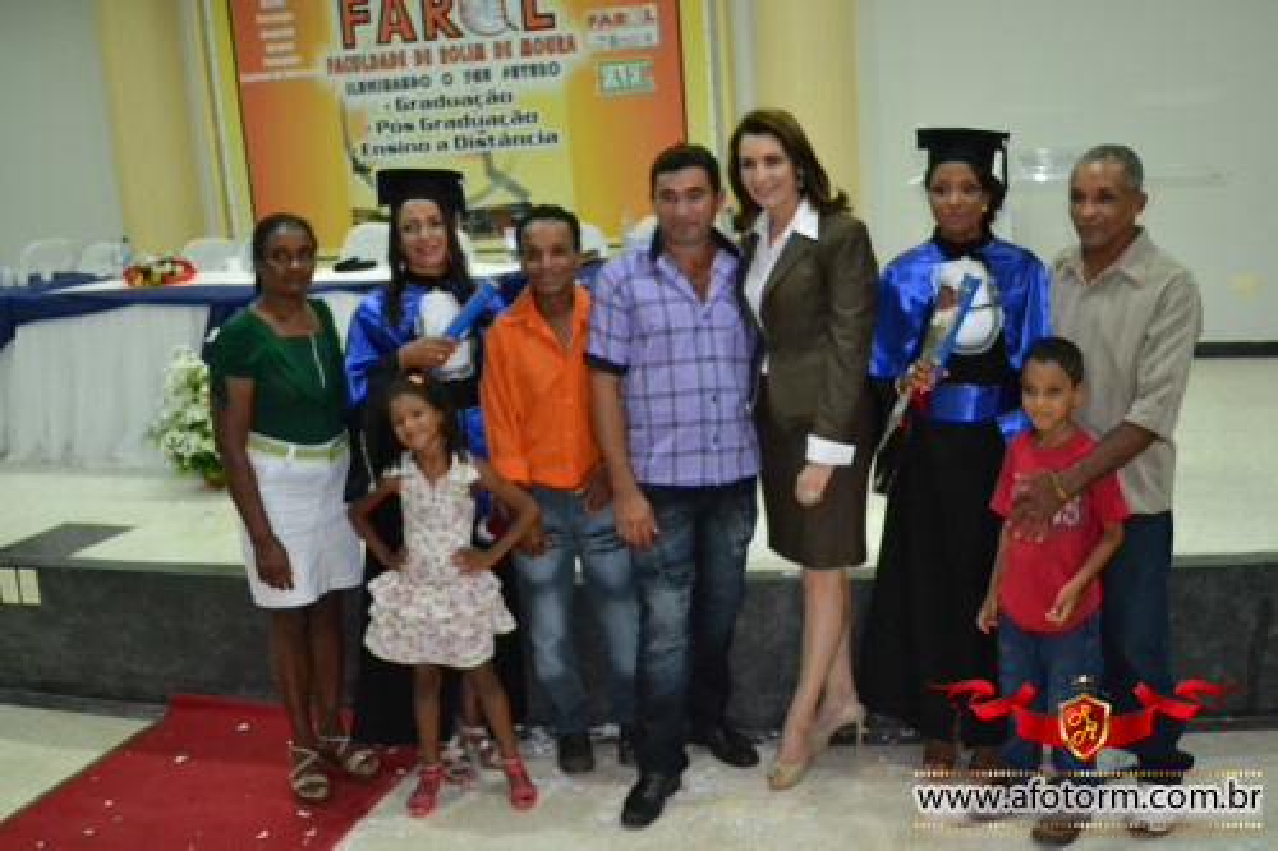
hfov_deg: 49.6
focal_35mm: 39
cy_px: 426
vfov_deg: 34.2
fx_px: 1384
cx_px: 639
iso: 3200
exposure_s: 1/60
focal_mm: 26
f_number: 4.2
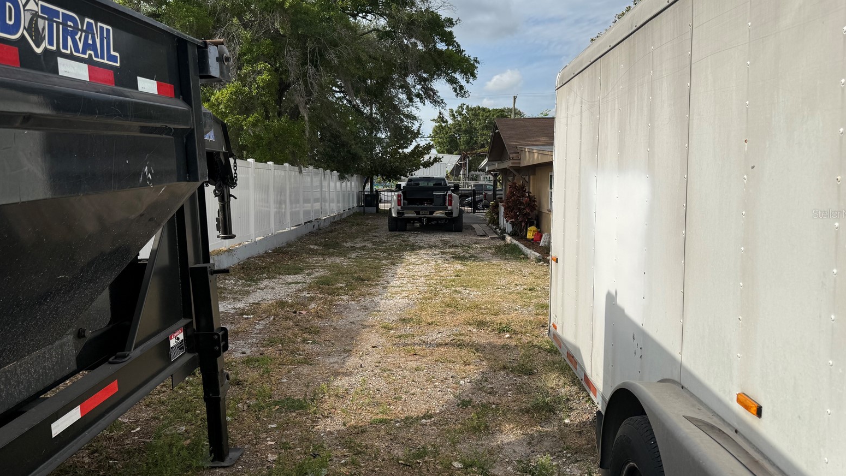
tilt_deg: -2.7
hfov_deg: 69.8
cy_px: 213
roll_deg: +0.6
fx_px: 606
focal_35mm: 27
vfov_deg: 42.9
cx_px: 427
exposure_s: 1/6711
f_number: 1.78
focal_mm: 6.76
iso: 80
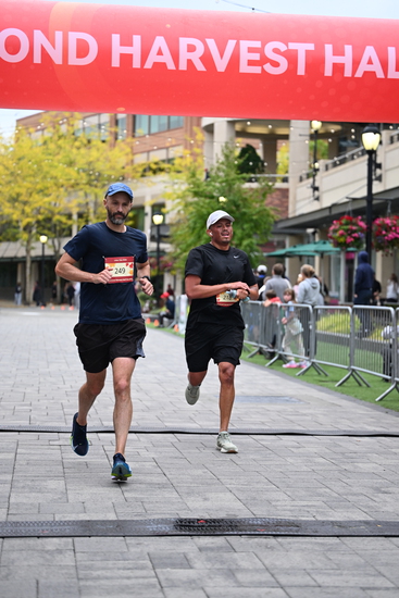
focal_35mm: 72
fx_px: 1196
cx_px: 200
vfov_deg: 28.1
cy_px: 299
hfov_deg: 18.9
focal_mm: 72
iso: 1250
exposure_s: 1/2500
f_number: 2.8
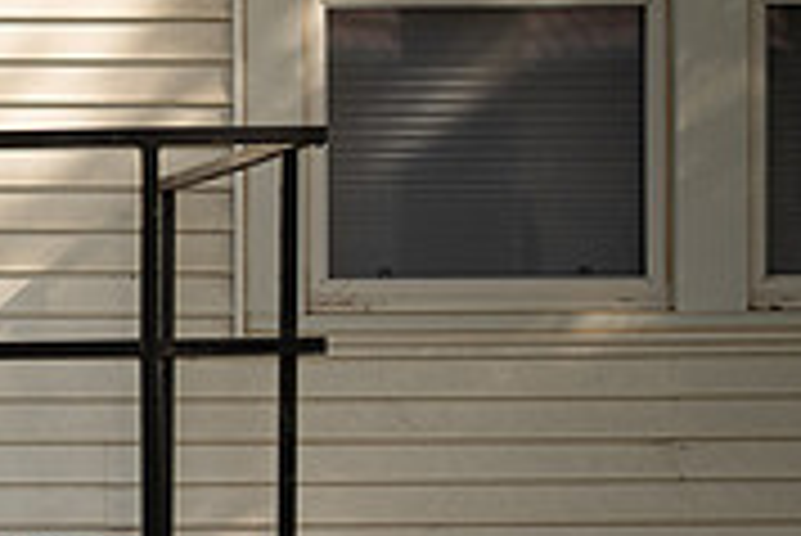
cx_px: -356
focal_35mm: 197
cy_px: 462
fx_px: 4387
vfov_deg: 7.0
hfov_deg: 10.1
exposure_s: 1/320
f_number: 2.8
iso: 100
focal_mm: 60
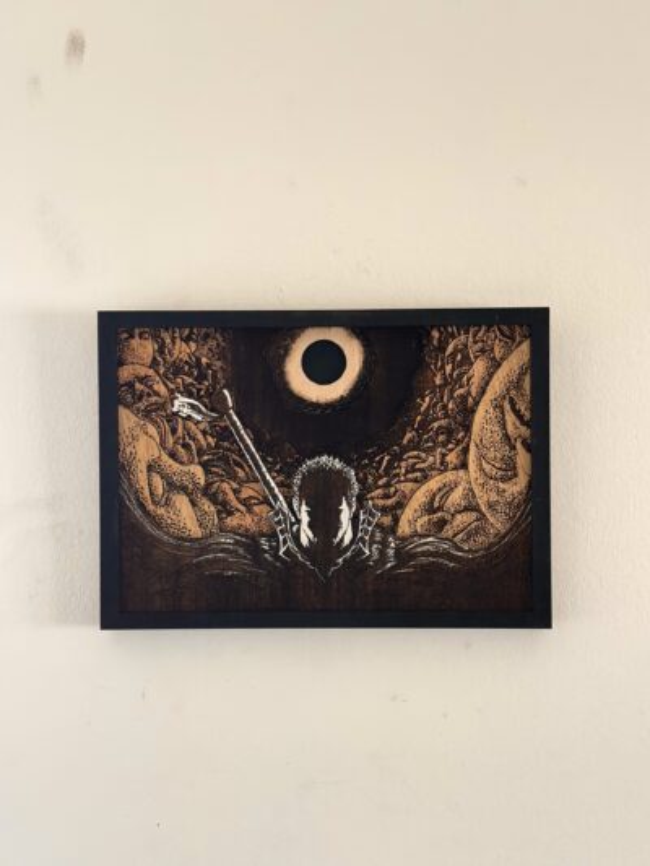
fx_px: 1201
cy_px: 433
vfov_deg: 39.6
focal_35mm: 48
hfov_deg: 30.3
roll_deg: +0.0
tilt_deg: +3.0
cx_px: 325
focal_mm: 6.86
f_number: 1.78
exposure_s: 1/60
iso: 250
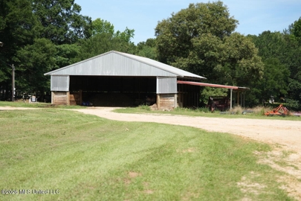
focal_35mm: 70
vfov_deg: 19.5
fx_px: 585
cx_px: 150
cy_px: 100
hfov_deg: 28.8
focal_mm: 70
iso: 800
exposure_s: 1/8000
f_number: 2.8
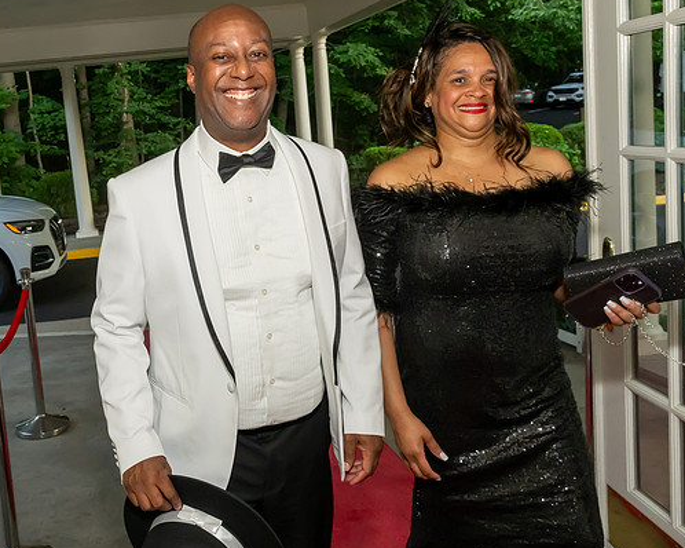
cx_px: 194
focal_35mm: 36
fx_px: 730
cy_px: 230
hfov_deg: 48.8
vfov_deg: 41.0
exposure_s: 1/250
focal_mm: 17
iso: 1000
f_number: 7.1
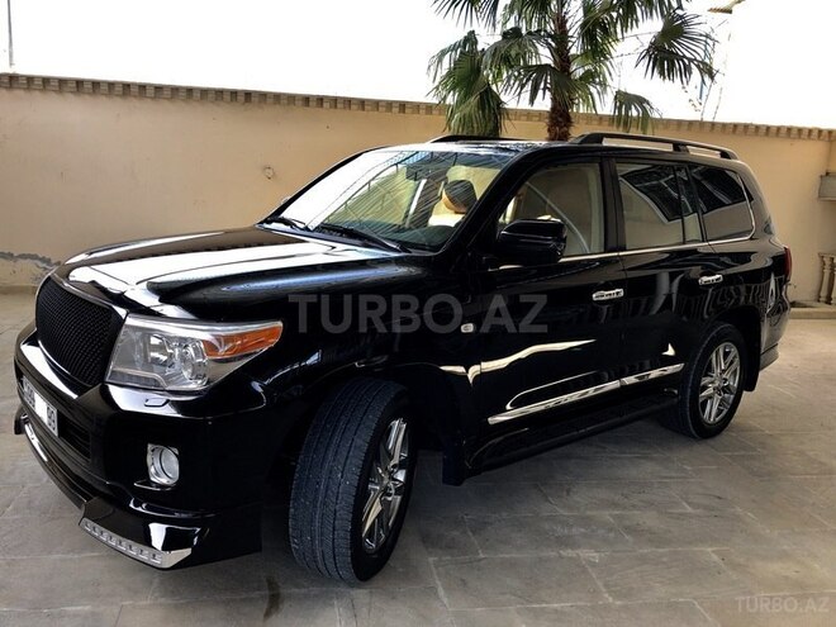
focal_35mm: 28
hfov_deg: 63.4
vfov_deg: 49.7
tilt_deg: -10.0
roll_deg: -2.6
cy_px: 314
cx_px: 418
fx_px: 676
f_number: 1.8
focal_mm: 3.99
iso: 25
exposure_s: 1/100
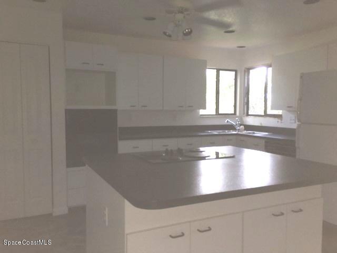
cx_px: 168
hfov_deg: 61.7
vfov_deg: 48.2
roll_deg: -1.2
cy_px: 126
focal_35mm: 29
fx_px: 282
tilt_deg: -4.3
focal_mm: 4.15
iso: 25
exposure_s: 1/59
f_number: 2.2
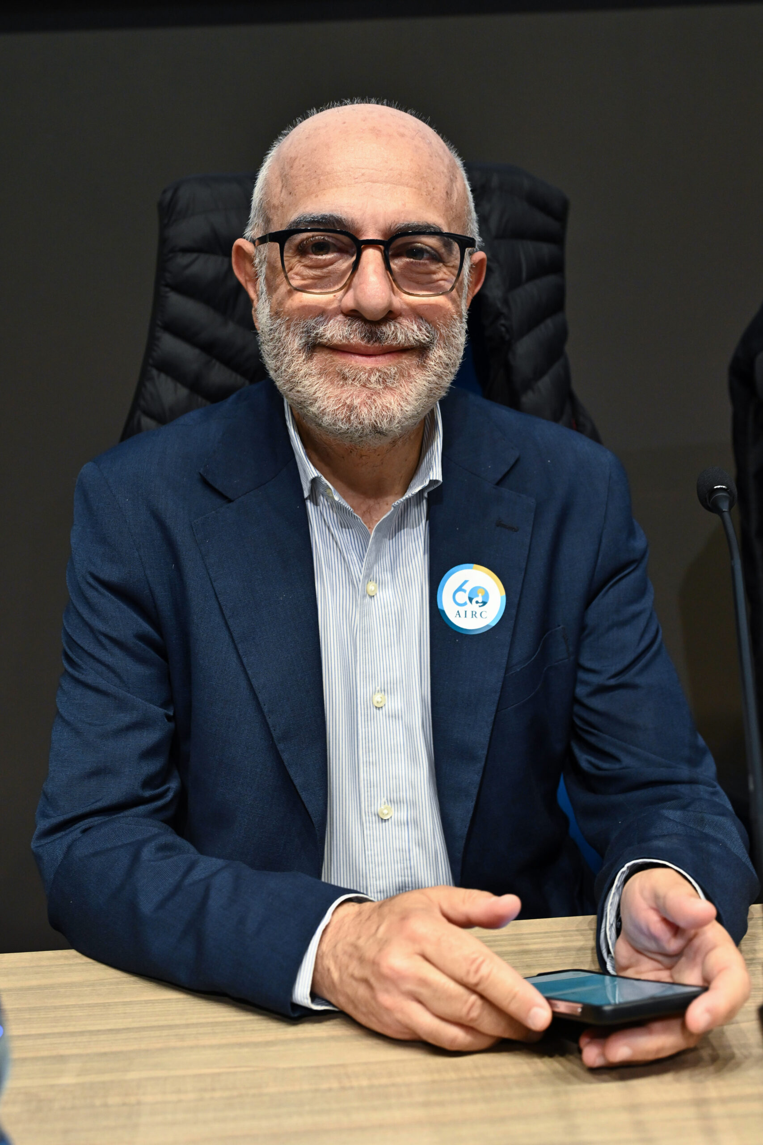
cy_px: 572
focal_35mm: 45
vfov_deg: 43.6
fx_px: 1430
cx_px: 382
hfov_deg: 29.9
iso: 1600
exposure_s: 1/100
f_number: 4.5
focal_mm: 45
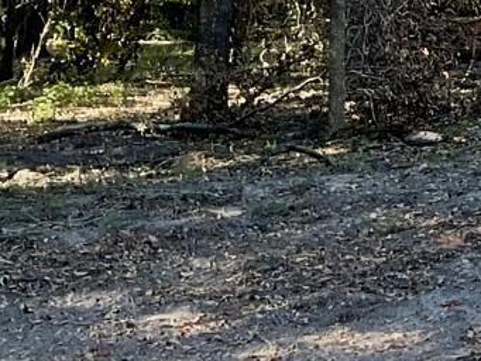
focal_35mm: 136
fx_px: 1890
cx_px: 1038
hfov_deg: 12.4
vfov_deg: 10.7
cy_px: -55
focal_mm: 3
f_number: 1.8
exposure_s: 1/223
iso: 16
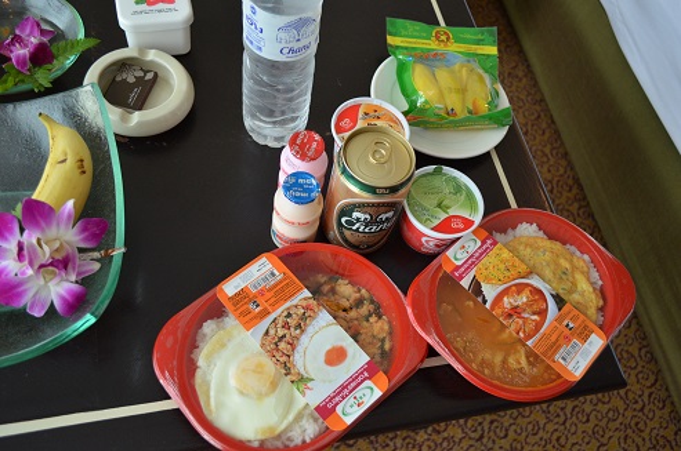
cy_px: 226
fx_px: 623
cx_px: 340
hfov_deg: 57.3
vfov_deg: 39.8
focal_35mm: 33
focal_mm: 22
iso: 800
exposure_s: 1/60
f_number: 4
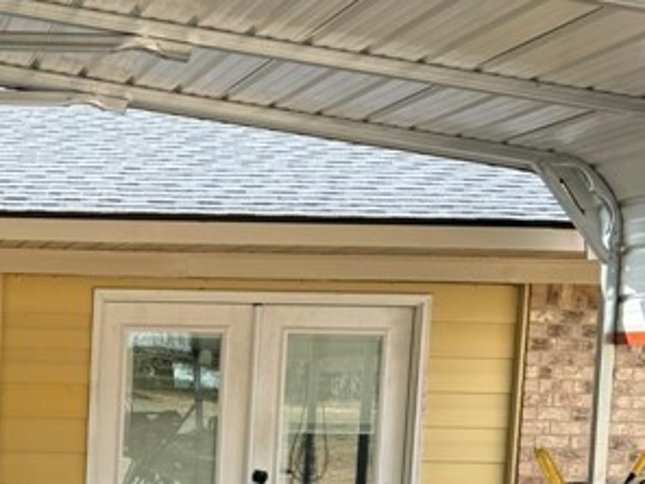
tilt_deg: -6.1
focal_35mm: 83
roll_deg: -1.0
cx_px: -76
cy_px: 534
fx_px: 1547
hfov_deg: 22.2
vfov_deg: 17.2
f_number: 1.78
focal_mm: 6.76
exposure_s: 1/757
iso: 80
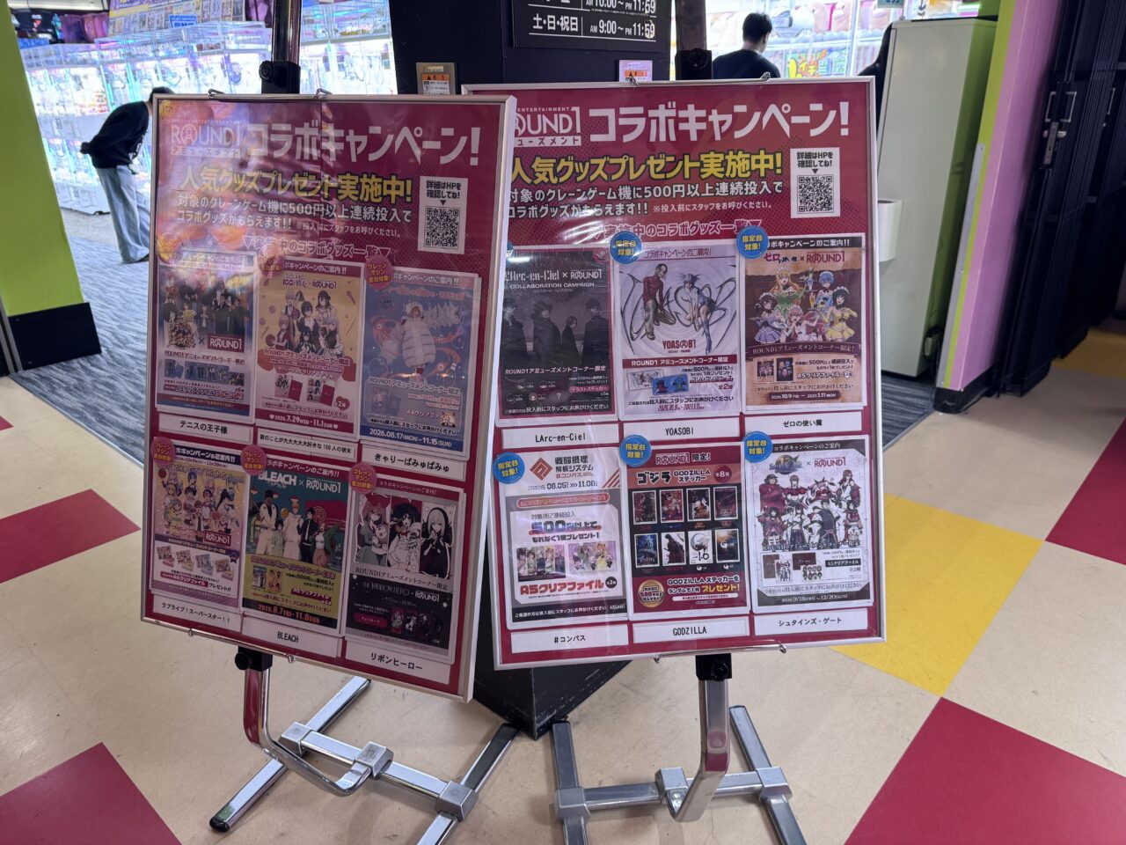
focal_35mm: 24
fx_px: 781
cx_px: 563
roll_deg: +1.8
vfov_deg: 56.8
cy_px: 422
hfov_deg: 71.6
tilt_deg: -23.1
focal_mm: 6.76
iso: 200
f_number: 1.78
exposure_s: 1/50
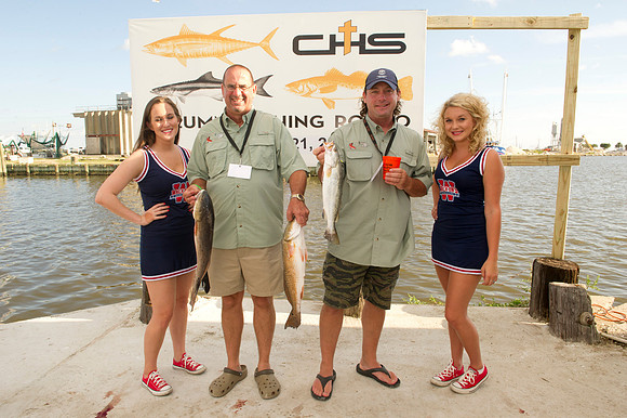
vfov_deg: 53.1
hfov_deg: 73.8
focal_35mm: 24
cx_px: 314
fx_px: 418
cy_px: 209
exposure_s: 1/125
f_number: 16
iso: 400
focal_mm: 24
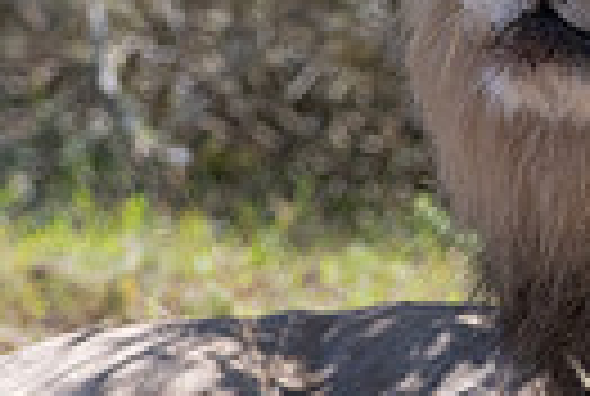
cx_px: 710
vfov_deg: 0.5
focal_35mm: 2760
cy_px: 291
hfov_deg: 0.7
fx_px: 45336
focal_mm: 600
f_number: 8
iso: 800
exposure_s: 1/1600
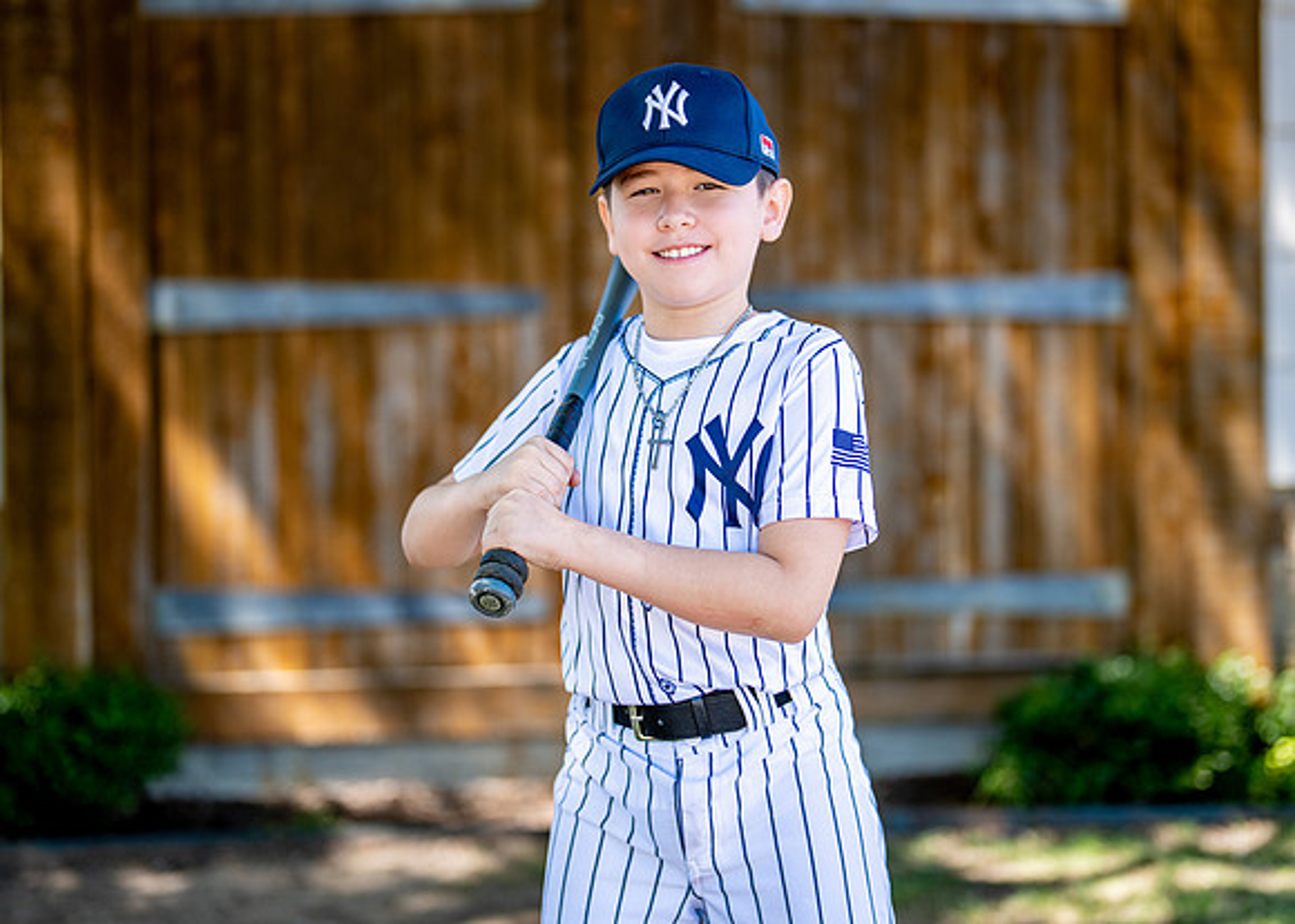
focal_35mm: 69
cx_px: 704
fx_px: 2519
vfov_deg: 20.8
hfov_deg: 28.8
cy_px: 441
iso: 100
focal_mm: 50
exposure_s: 1/1250
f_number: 1.2
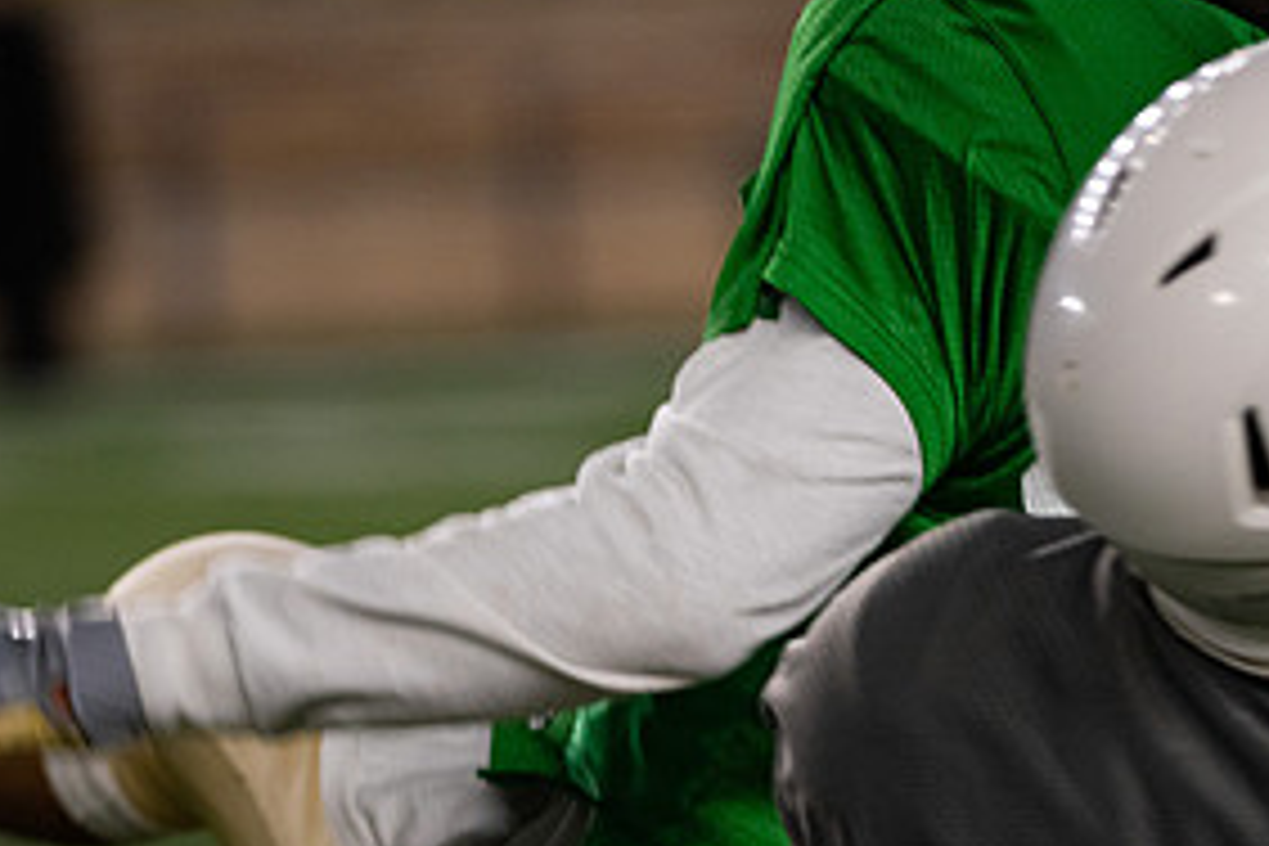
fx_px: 14522
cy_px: 448
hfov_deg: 5.0
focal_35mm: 412
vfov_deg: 3.3
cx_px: 801
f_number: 4
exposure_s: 1/500
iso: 2200
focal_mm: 200
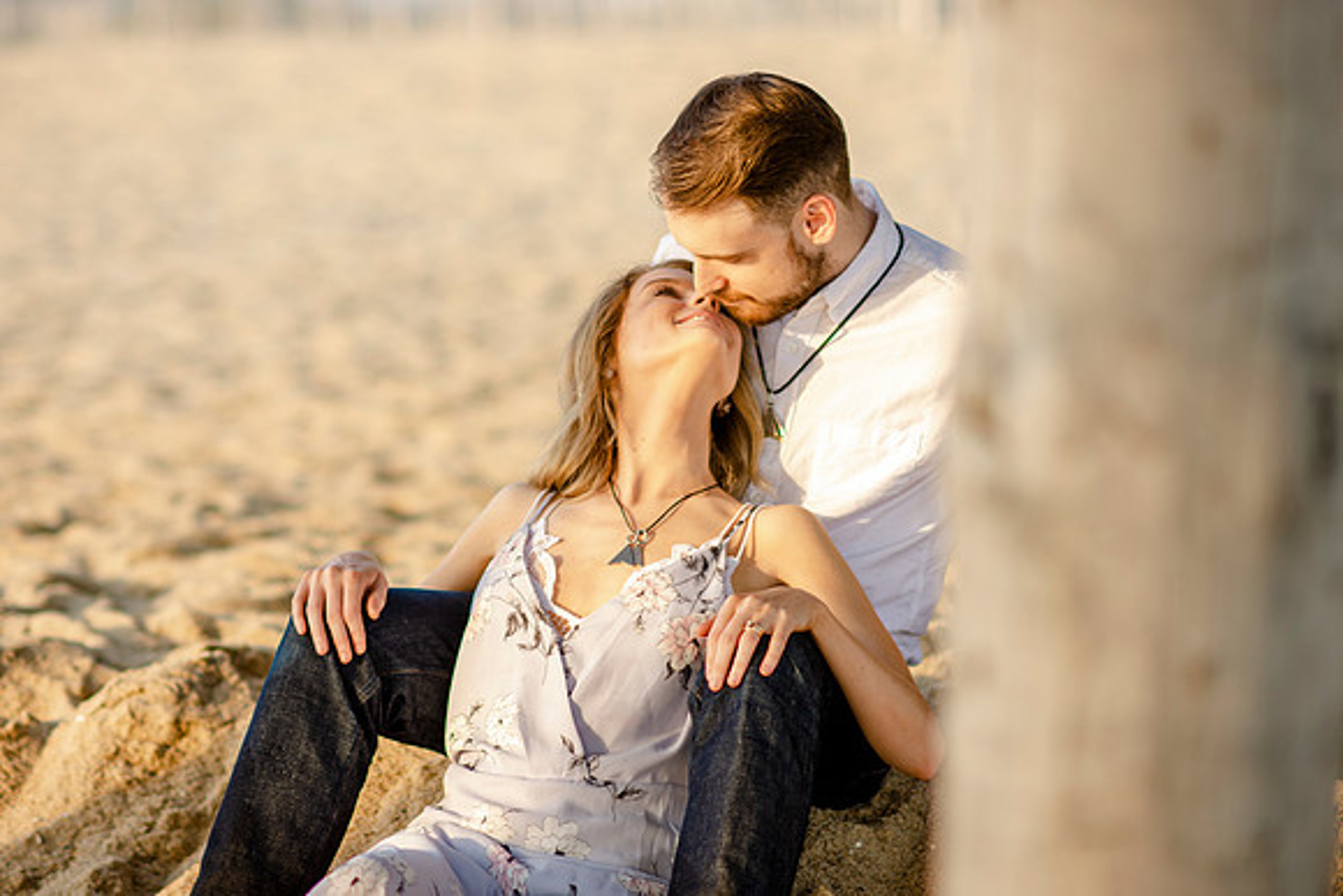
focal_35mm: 128
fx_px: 4757
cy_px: 448
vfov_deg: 10.8
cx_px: 672
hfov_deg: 16.1
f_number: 1.8
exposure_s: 1/500
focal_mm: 85
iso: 125
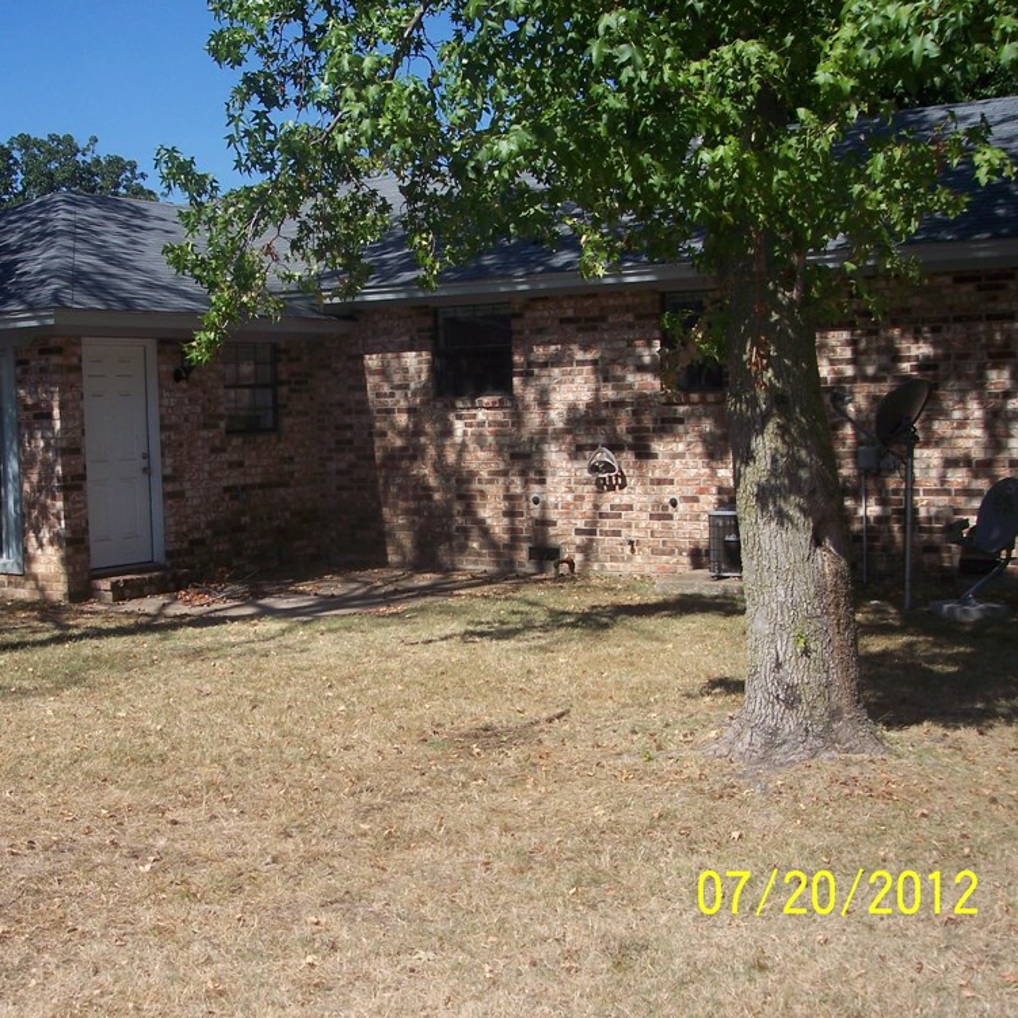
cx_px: 359
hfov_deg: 35.8
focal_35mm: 47
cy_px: 510
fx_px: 1564
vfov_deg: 36.1
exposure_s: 1/1000
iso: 100
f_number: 4
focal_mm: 8
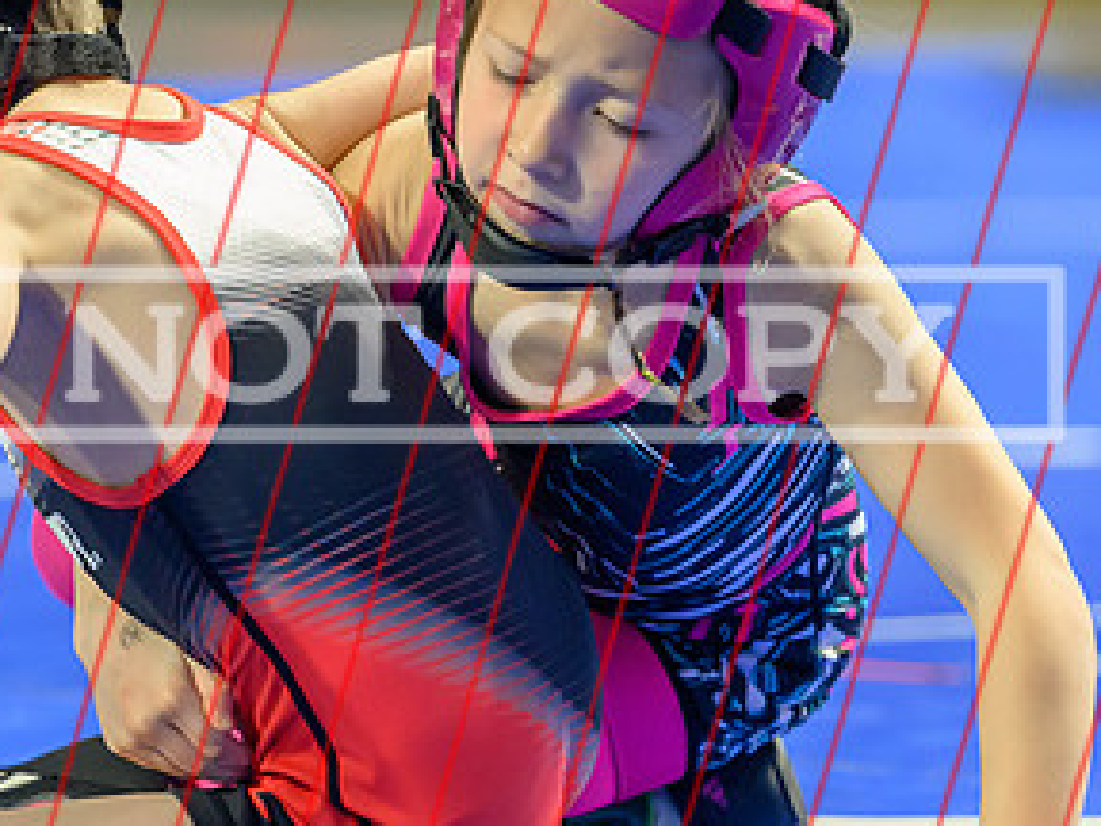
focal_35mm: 476
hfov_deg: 4.2
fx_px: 15140
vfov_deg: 3.1
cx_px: 392
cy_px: 414
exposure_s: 1/800
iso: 3600
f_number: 2.8
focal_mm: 175
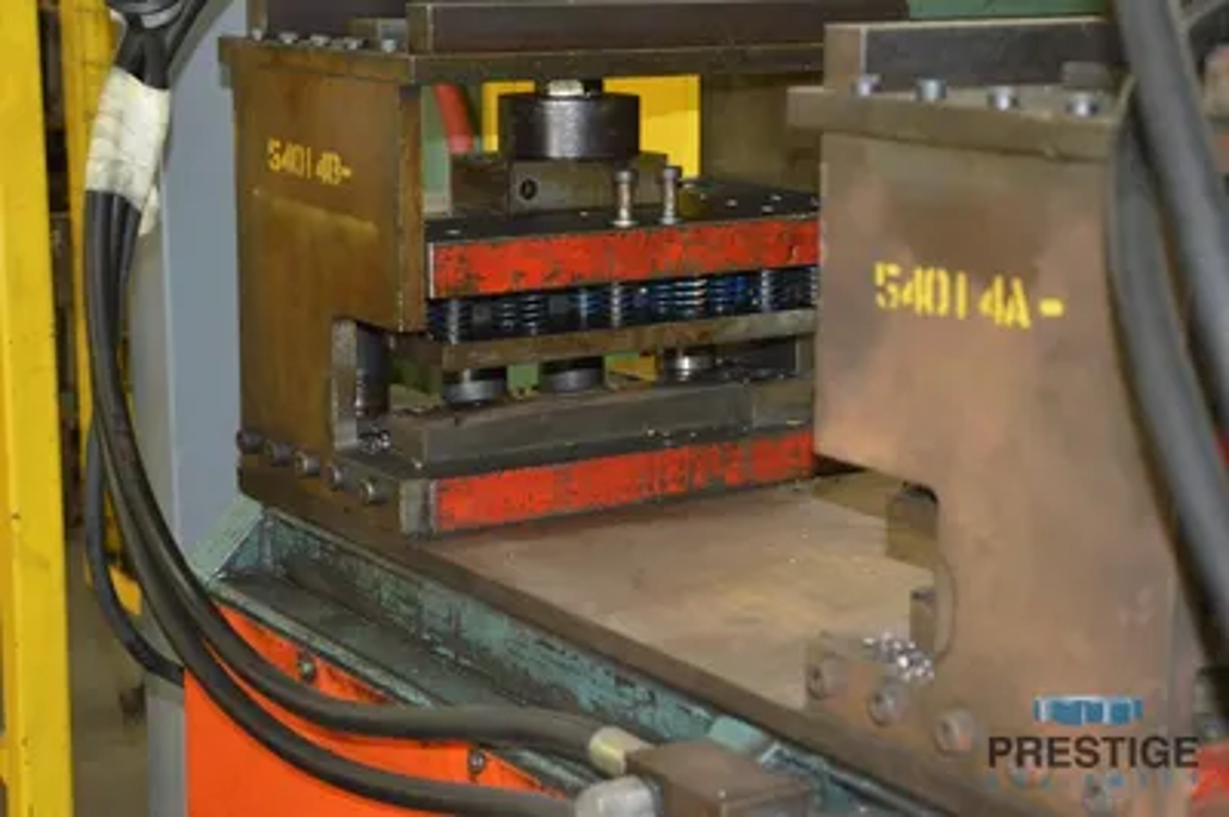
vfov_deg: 18.9
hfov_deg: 28.1
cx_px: 614
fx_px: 2456
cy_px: 408
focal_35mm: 72
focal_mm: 48
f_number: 4.5
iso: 2000
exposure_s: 1/60
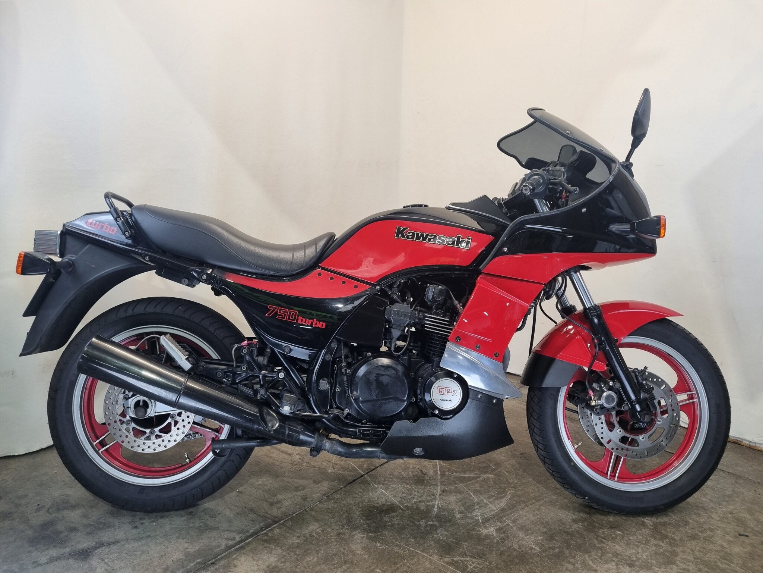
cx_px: 382
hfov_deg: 67.3
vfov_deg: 53.1
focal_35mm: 26
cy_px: 286
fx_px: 573
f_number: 1.8
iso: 80
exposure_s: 1/100
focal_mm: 5.4
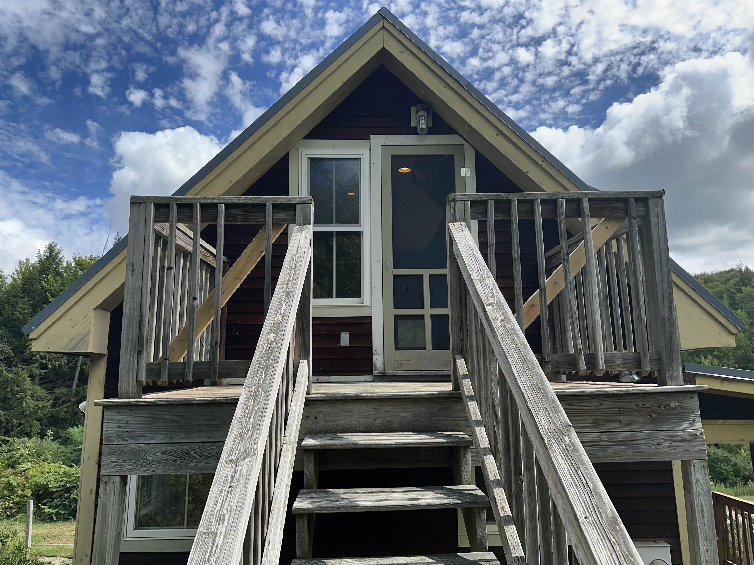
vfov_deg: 56.8
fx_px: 523
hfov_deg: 71.6
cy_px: 282
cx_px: 377
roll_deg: +1.1
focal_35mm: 24
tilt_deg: +13.3
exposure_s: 1/2591
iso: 80
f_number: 1.78
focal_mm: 6.86
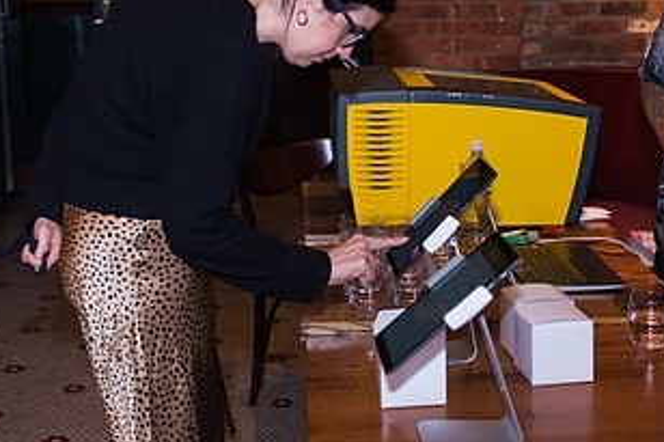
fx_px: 1217
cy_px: 137
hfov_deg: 30.5
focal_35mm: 66
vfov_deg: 20.5
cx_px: 349
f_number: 3.2
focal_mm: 35
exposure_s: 1/125
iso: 1000
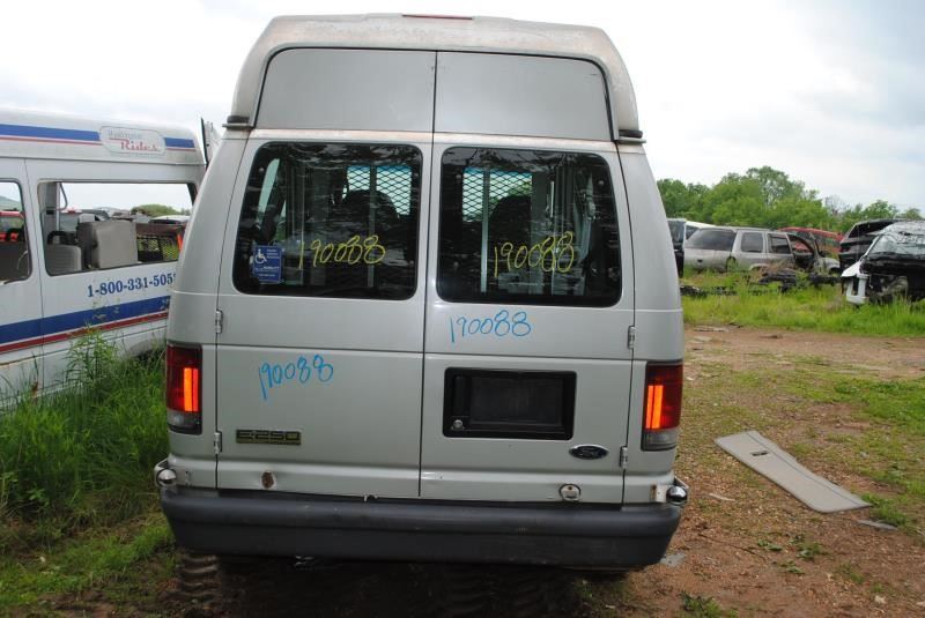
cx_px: 462
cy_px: 309
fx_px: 926
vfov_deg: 36.9
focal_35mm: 36
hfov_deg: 53.1
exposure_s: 1/200
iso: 100
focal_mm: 24
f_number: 5.6
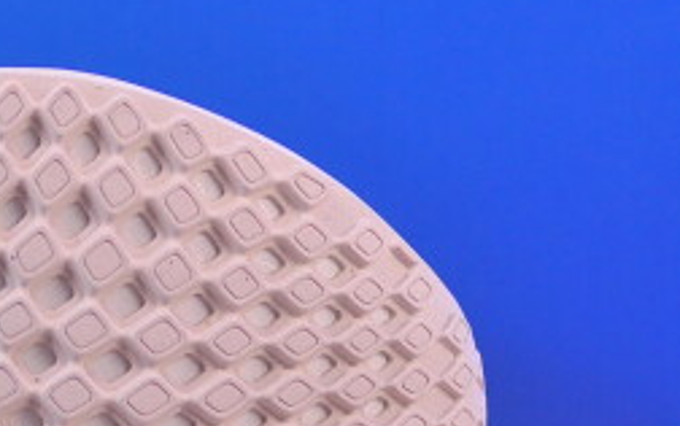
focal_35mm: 242
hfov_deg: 8.5
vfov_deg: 5.4
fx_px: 4489
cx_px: -359
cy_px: 98
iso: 250
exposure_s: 1/320
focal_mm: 50
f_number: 2.5
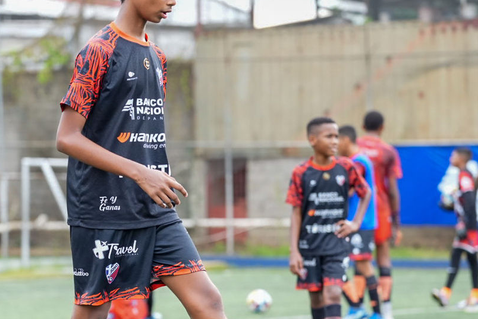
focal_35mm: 202
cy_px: 228
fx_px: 2689
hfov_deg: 10.1
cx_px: 136
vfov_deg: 6.8
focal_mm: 101.7
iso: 1600
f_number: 2.8
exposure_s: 1/1000
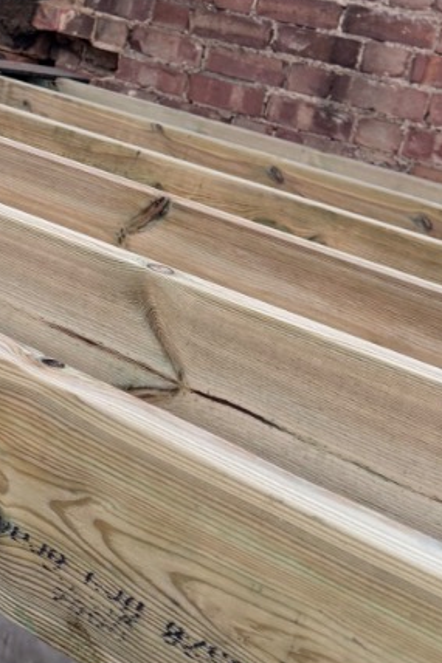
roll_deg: -11.6
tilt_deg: -4.2
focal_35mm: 70
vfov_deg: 28.2
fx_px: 1290
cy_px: 125
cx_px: 17
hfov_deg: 19.0
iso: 160
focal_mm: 6.76
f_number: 1.78
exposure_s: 1/121
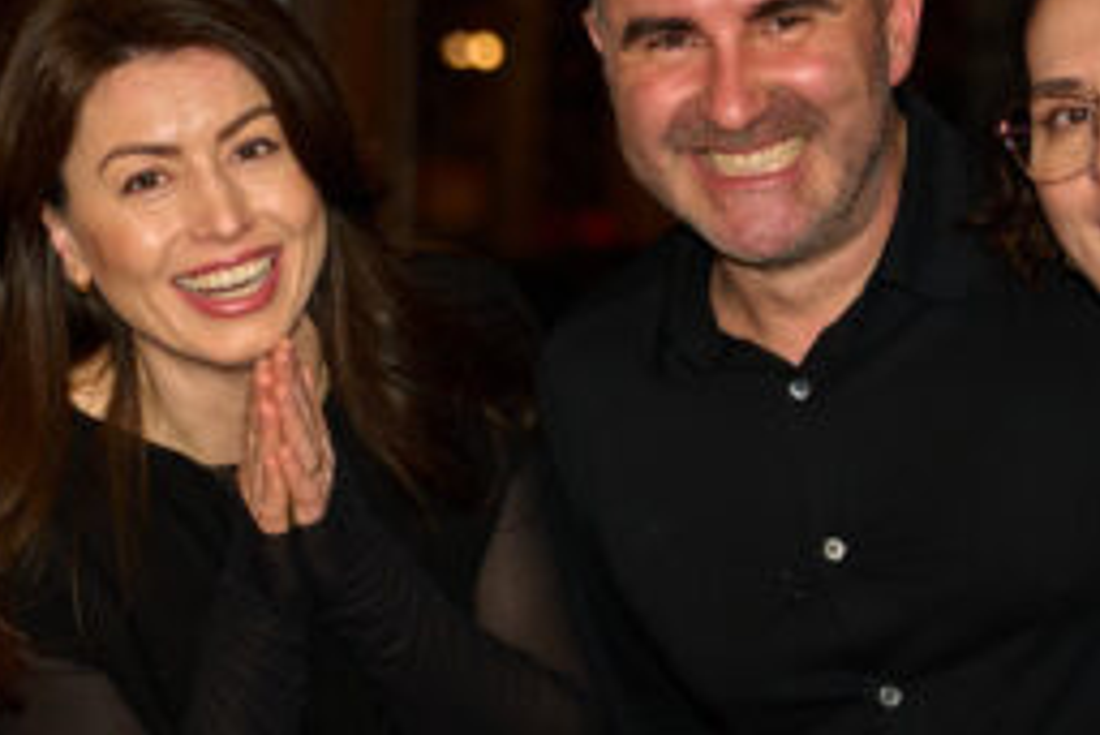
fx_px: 6695
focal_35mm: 219
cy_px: 533
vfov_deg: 6.3
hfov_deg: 9.4
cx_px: 211
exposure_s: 1/50
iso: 1250
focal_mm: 73
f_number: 2.8
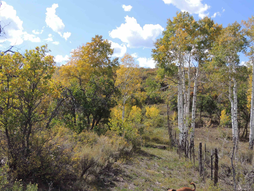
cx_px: 127
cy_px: 96
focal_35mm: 40
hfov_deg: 46.8
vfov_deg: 36.0
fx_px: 294
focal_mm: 7.1
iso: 100
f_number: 3.3
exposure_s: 1/800
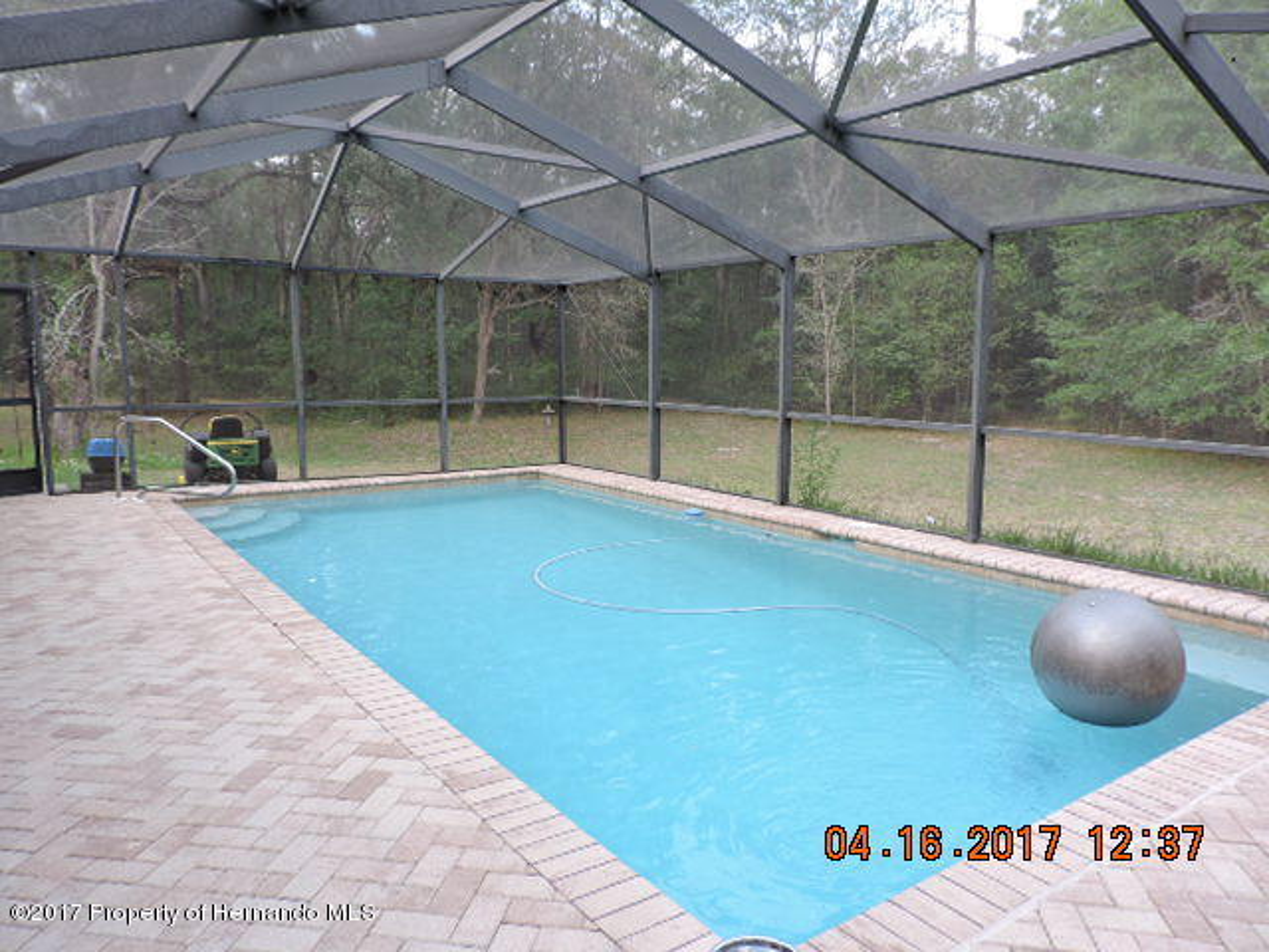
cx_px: 634
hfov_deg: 71.6
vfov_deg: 56.8
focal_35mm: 24
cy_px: 476
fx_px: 880
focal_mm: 4.3
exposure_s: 1/60
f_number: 3
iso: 100
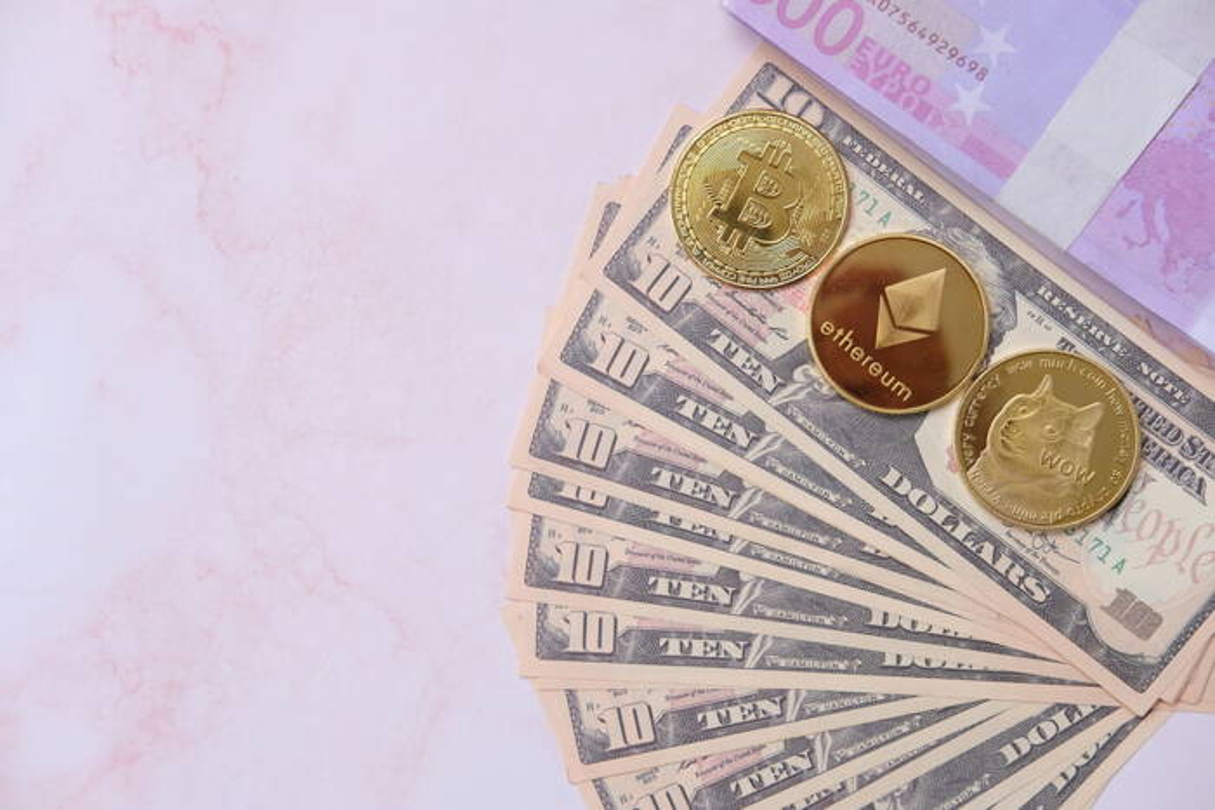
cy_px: 405
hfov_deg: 37.5
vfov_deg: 25.5
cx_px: 608
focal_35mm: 53
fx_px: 1789
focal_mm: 35
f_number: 5.6
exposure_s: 1/210
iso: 200
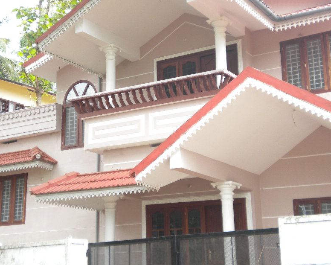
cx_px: 135
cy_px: 102
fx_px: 656
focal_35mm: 67
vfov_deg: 22.8
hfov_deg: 28.2
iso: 112
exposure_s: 1/61.1
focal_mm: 9.3
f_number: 3.9
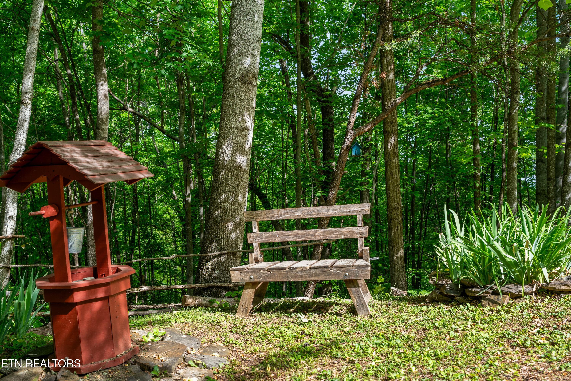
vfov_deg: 37.9
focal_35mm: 35
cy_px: 190
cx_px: 286
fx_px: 555
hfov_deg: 54.4
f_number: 4.5
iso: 100
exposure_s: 1/30
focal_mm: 35
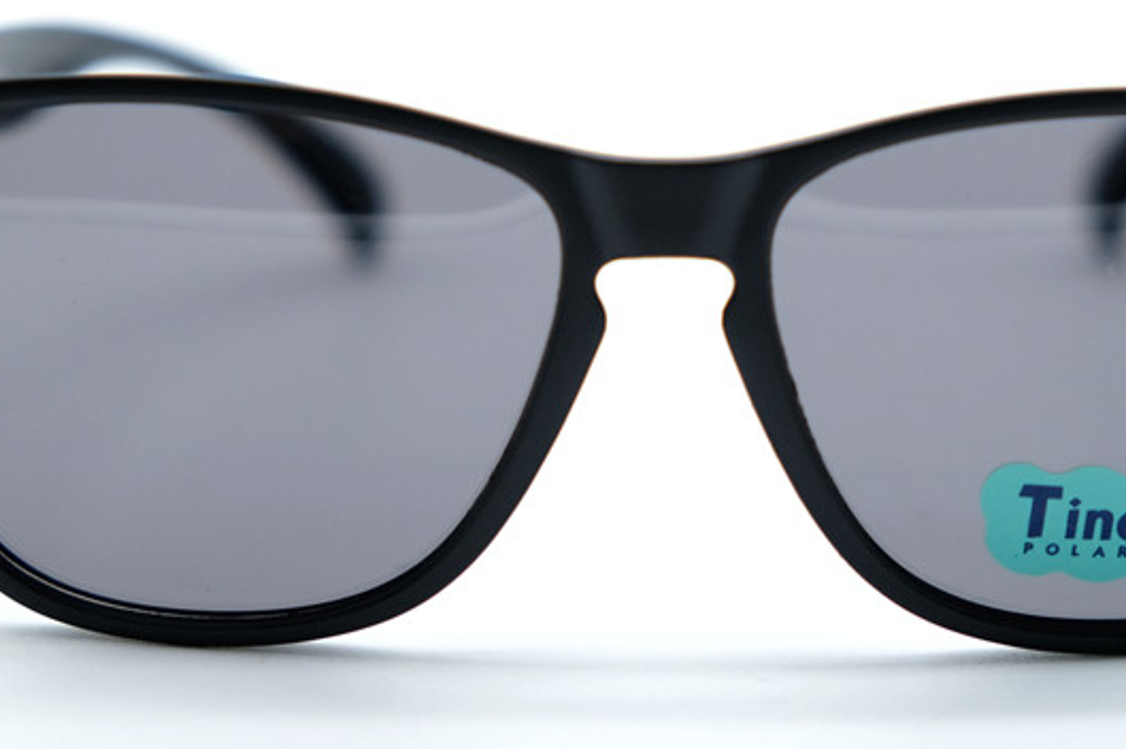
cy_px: 398
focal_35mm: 138
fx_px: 4313
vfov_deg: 9.9
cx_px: 647
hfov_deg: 14.9
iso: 640
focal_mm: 48.4
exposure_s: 1/1000
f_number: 4
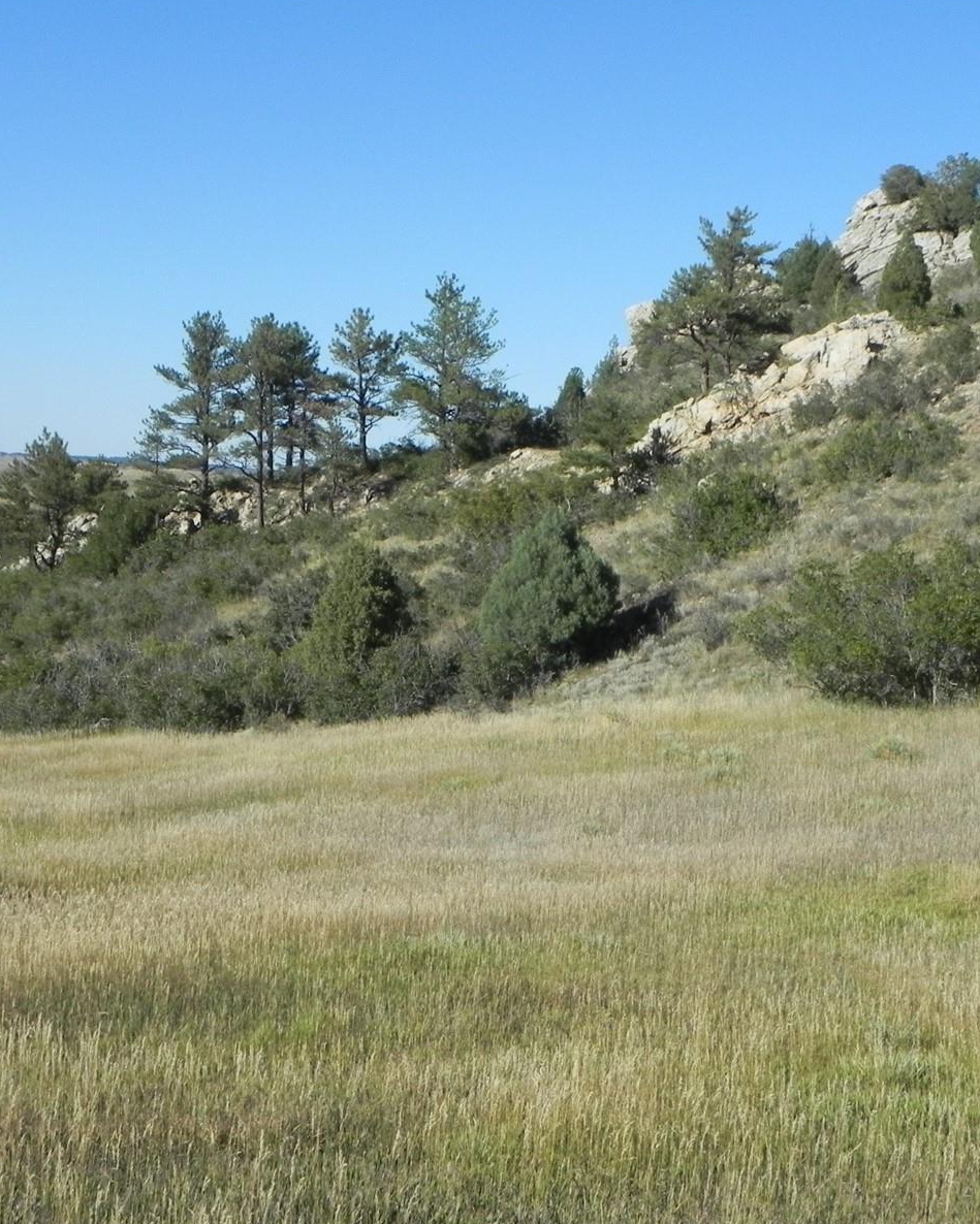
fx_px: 1958
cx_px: 524
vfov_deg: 34.7
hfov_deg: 28.1
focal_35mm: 54
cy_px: 609
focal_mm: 7.3
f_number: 7.1
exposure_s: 1/360
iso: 160
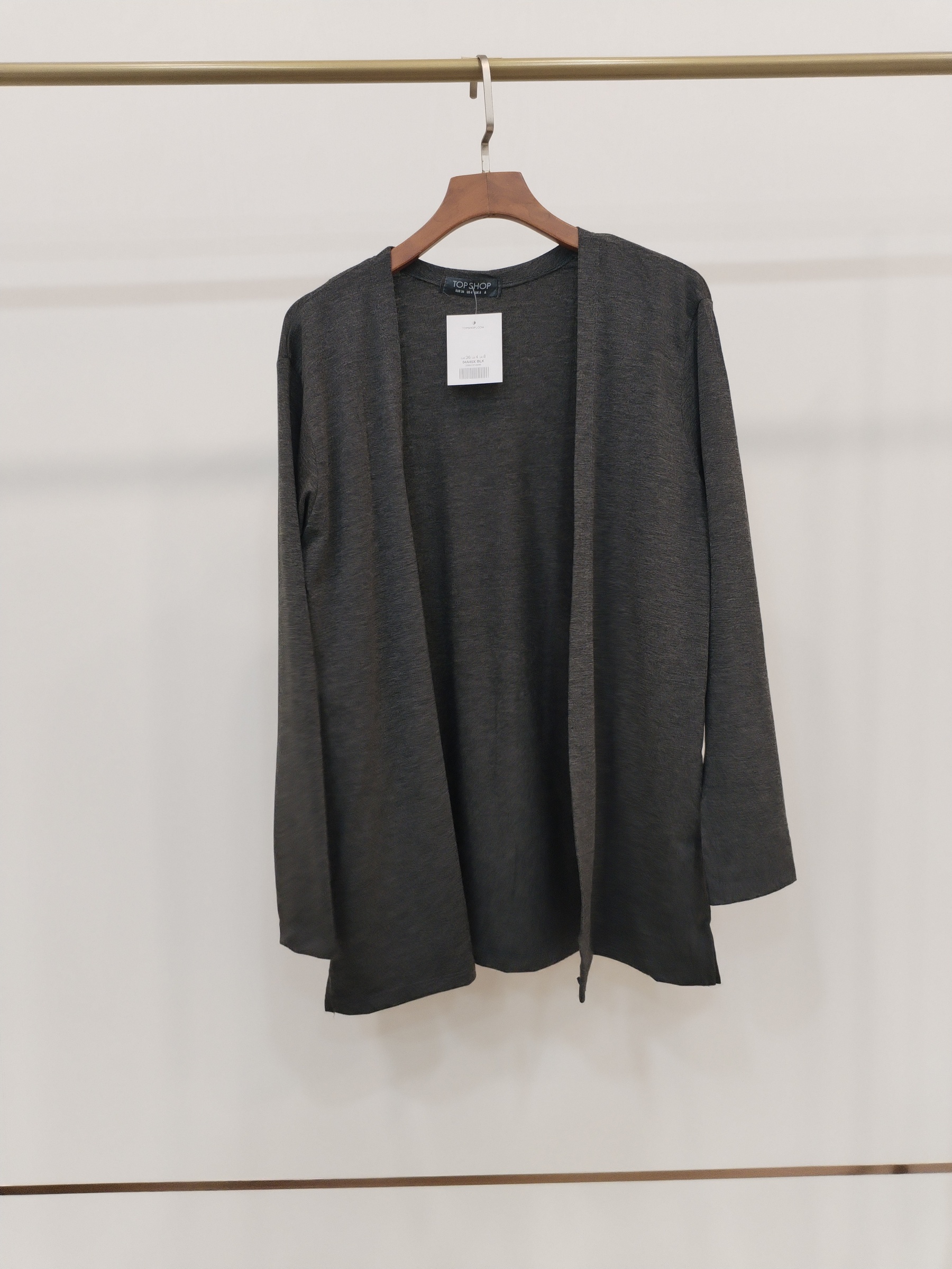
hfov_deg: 48.2
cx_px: 476
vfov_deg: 61.7
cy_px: 634
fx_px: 1063
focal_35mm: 29
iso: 394
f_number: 1.8
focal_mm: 4.75
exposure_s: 1/60
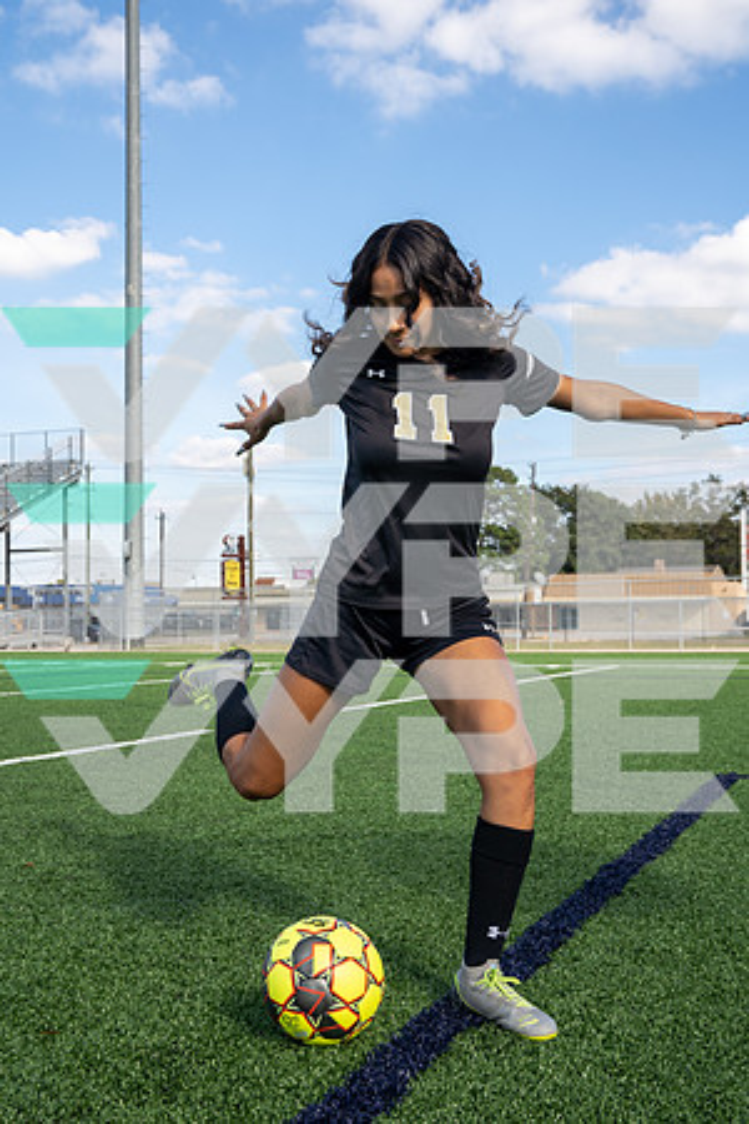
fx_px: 1311
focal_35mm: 42
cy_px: 562
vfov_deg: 46.4
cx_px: 374
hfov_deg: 31.9
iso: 160
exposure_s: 1/400
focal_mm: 42
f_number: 7.1
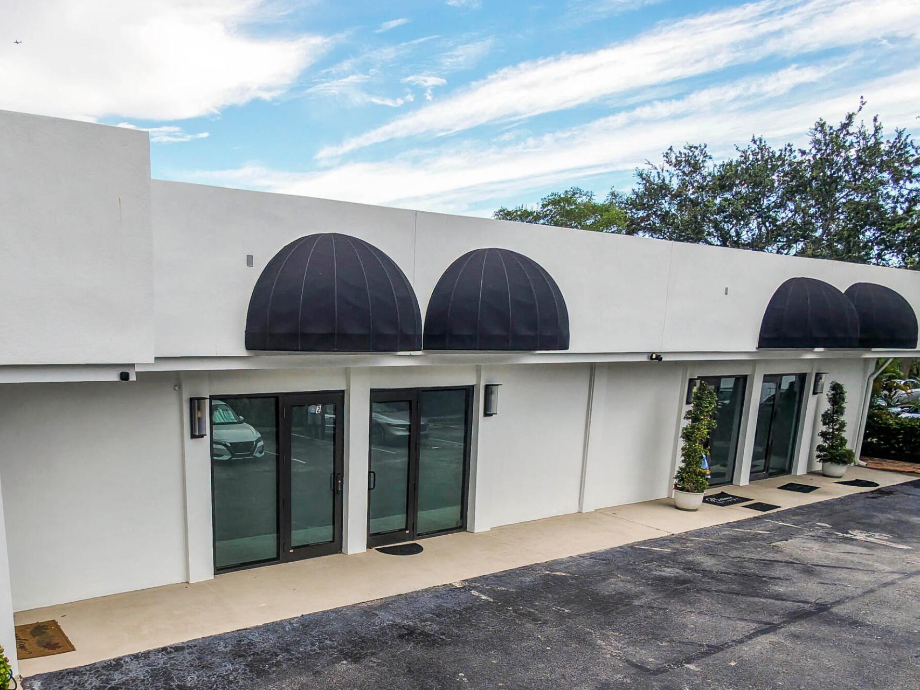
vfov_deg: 49.5
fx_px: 718
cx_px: 303
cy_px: 510
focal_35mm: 27
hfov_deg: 63.6
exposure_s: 1/250
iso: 100
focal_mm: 3.05
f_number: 2.2
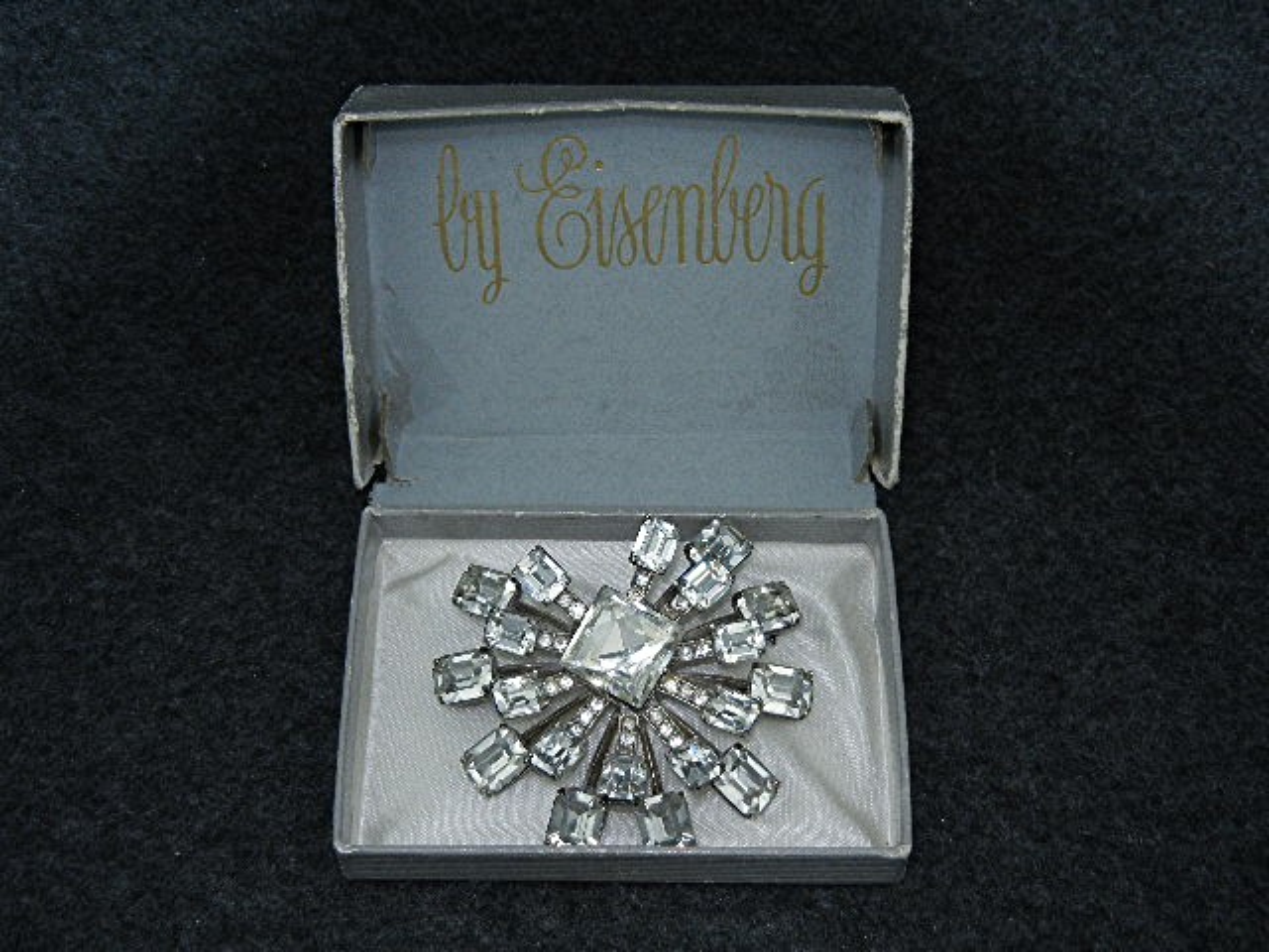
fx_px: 1906
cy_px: 476
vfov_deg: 28.0
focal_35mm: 52
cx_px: 634
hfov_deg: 36.8
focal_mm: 9.3
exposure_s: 1/30
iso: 210
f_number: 3.9
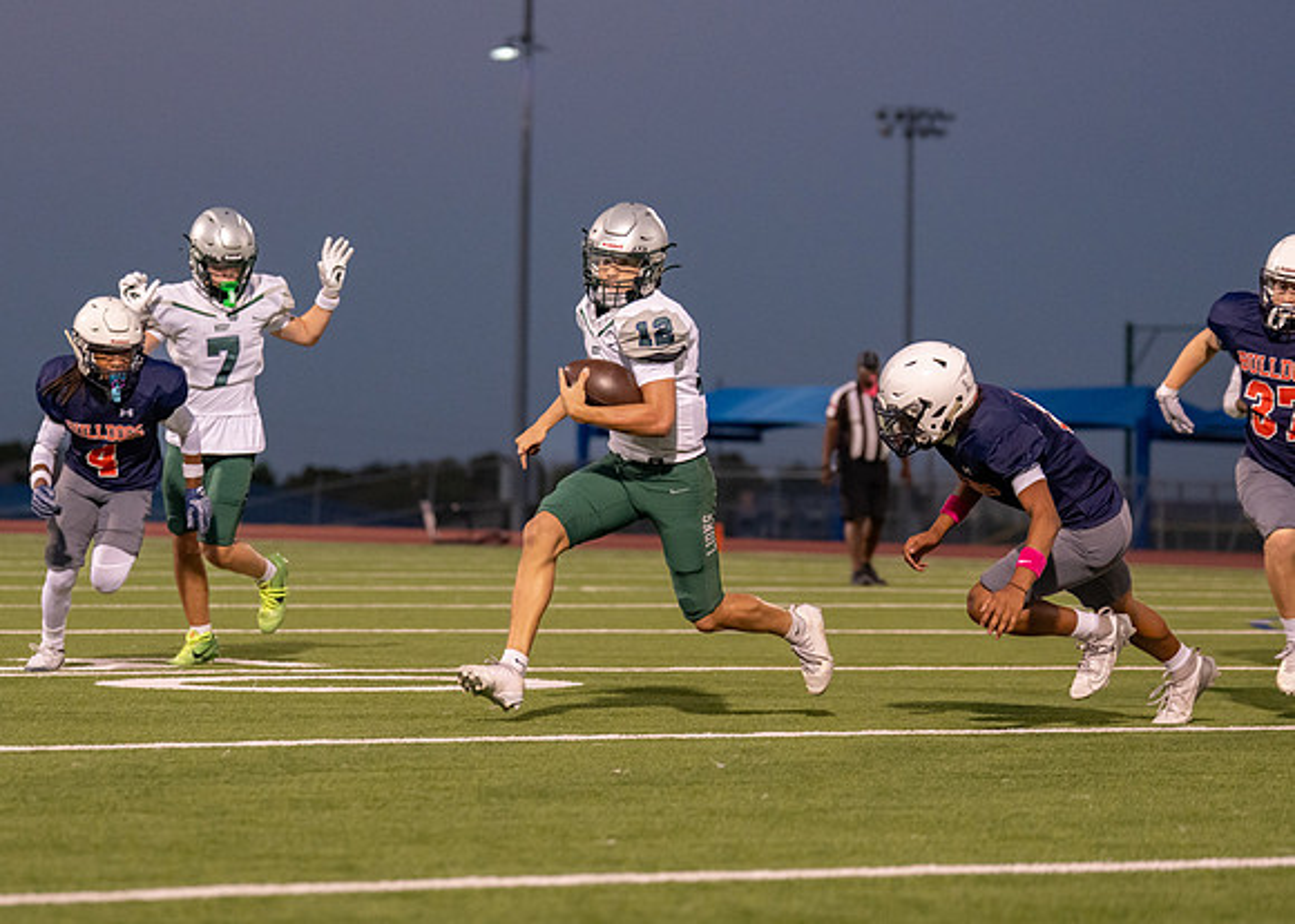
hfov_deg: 13.7
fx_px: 5408
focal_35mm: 147
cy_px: 464
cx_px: 557
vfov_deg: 9.8
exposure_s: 1/1250
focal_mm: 102
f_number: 2.8
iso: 3200
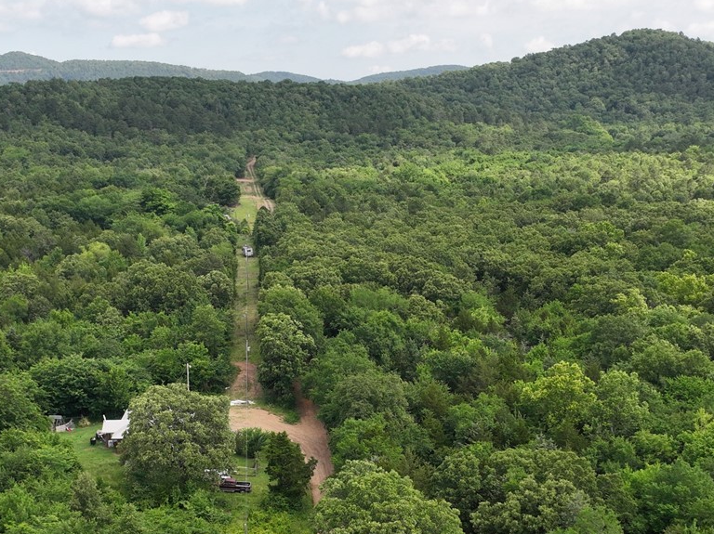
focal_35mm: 60
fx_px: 1237
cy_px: 441
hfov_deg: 32.2
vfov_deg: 23.9
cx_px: 350
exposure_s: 1/80
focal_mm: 12.29
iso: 130
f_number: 2.8
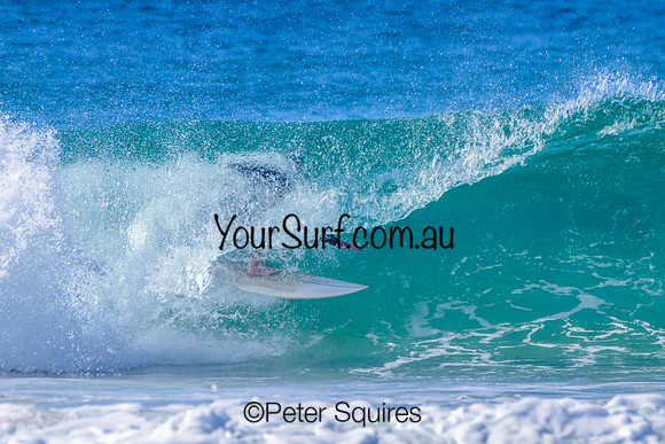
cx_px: 332
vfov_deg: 1.4
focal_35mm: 1000
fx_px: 18476
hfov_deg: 2.1
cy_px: 222
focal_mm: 1000
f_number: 11
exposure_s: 1/2000
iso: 1100
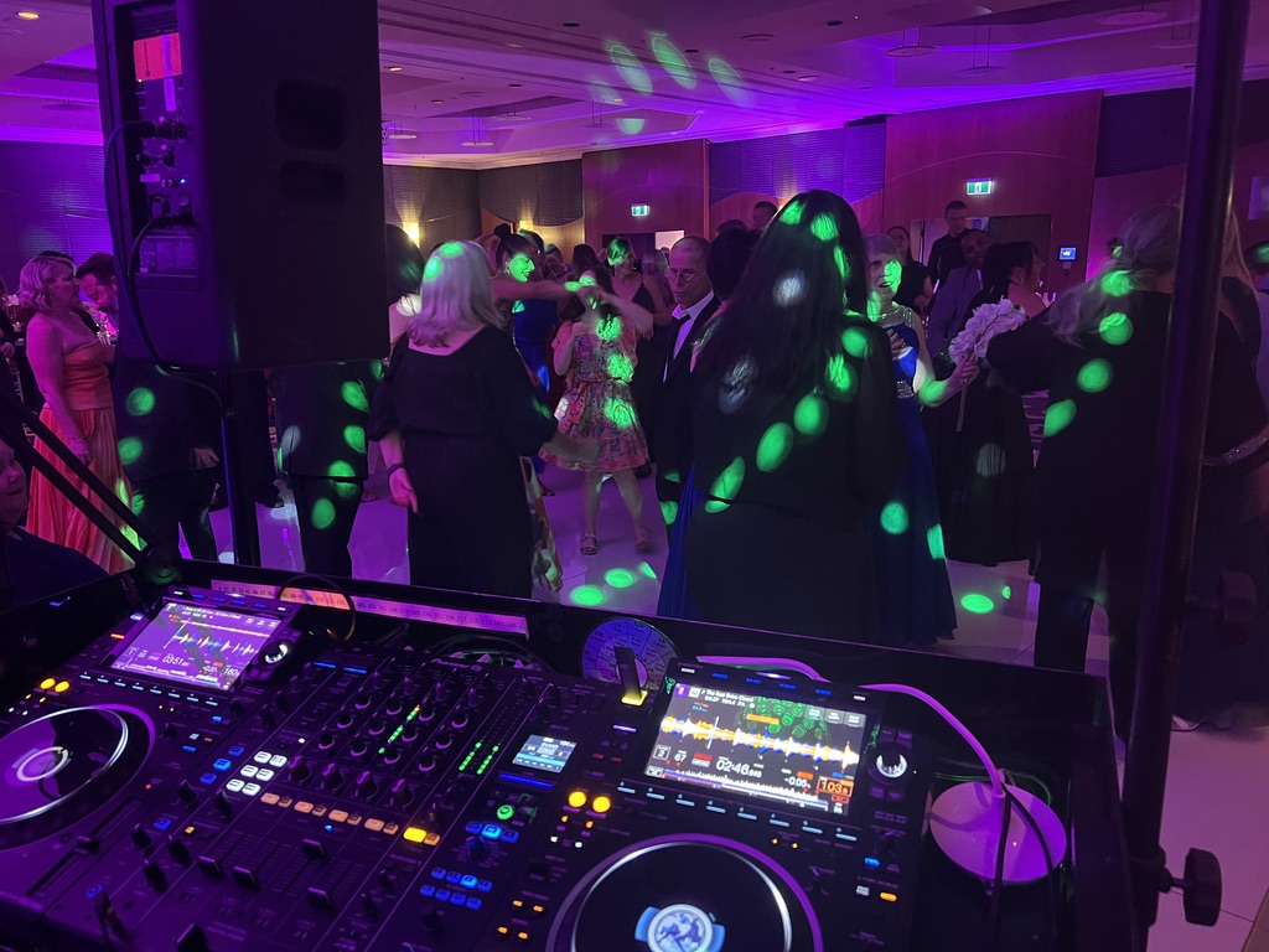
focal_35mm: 26
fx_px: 953
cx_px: 634
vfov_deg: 53.1
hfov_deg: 67.3
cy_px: 476
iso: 640
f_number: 1.5
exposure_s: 1/25
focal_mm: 5.7
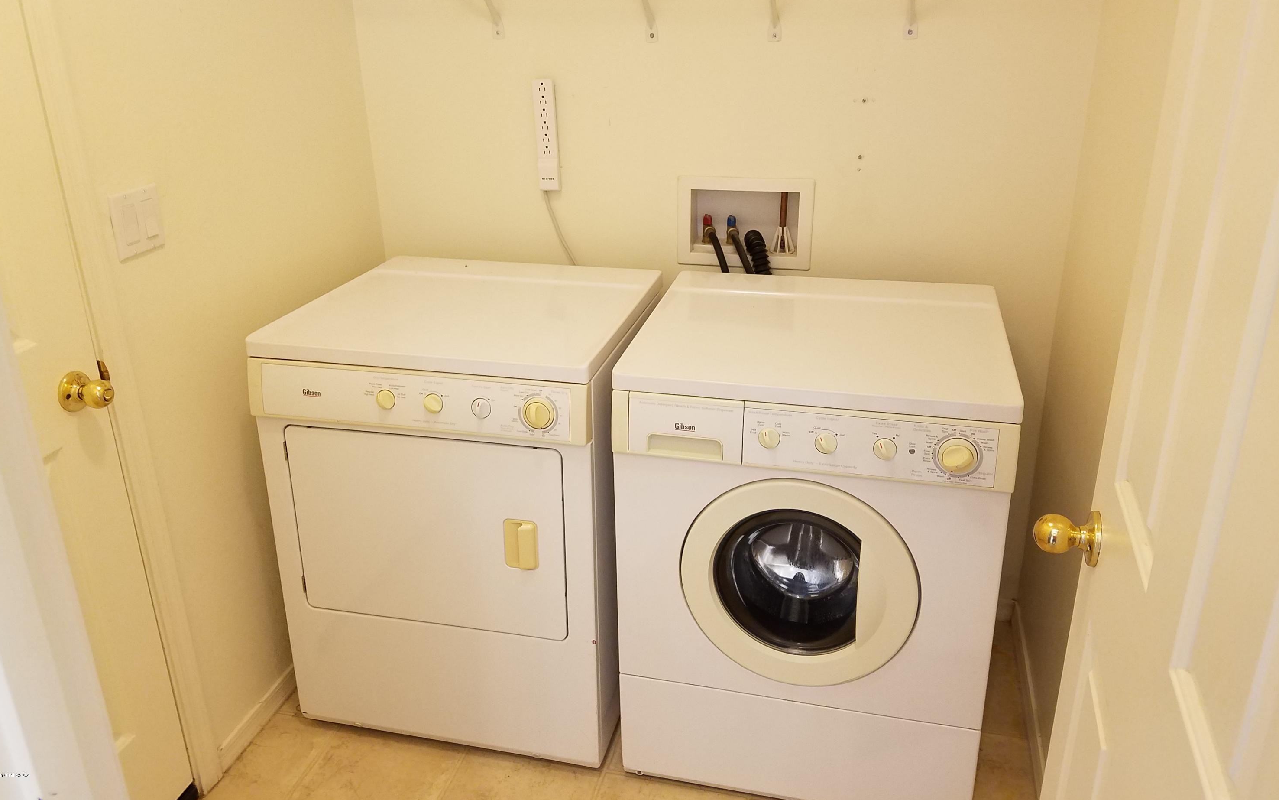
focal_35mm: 28
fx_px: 976
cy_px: 319
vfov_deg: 44.3
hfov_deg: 66.5
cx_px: 638
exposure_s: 1/24
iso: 125
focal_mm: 4.2
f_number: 1.7
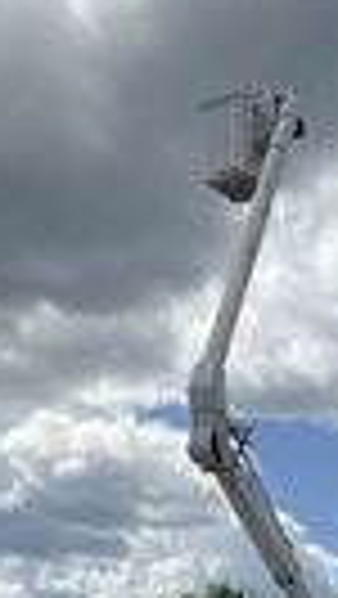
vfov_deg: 22.1
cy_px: 504
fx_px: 1511
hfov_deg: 12.7
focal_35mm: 95
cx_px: 297
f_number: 1.8
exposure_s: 1/3788
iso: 25
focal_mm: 3
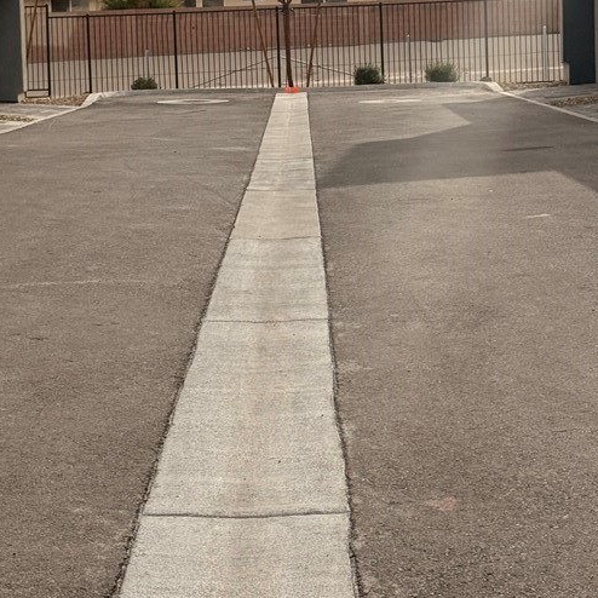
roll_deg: +1.5
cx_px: 217
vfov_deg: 19.5
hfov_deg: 19.7
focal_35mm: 88
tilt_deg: -3.0
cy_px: 115
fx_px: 1720
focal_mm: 6.76
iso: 64
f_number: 1.78
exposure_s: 1/11364
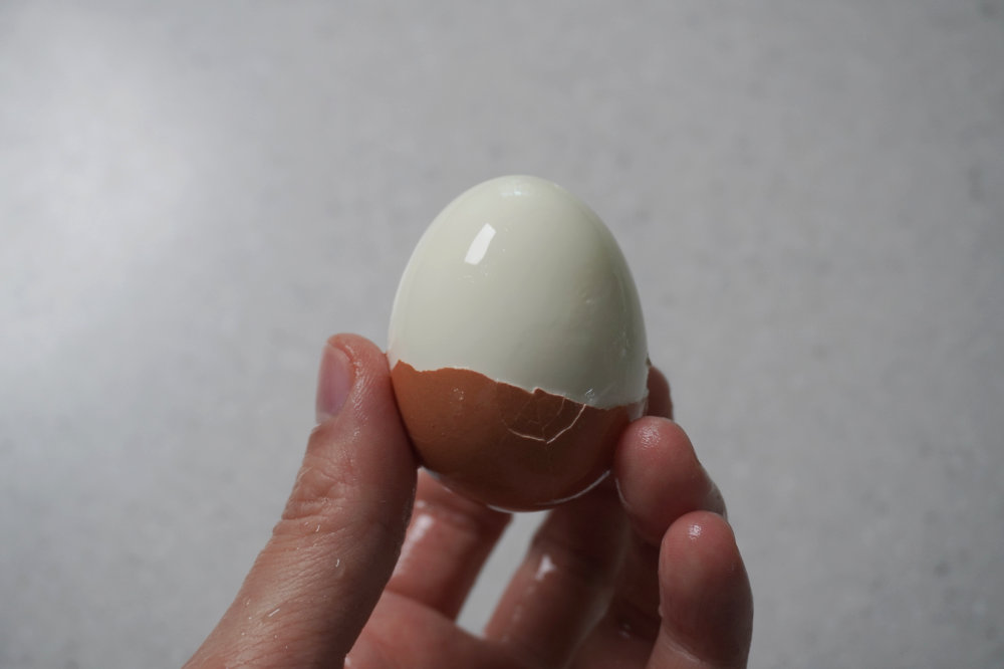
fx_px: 1338
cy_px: 334
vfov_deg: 28.1
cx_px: 502
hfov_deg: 41.1
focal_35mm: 48
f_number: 5
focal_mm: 32
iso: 640
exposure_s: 1/200
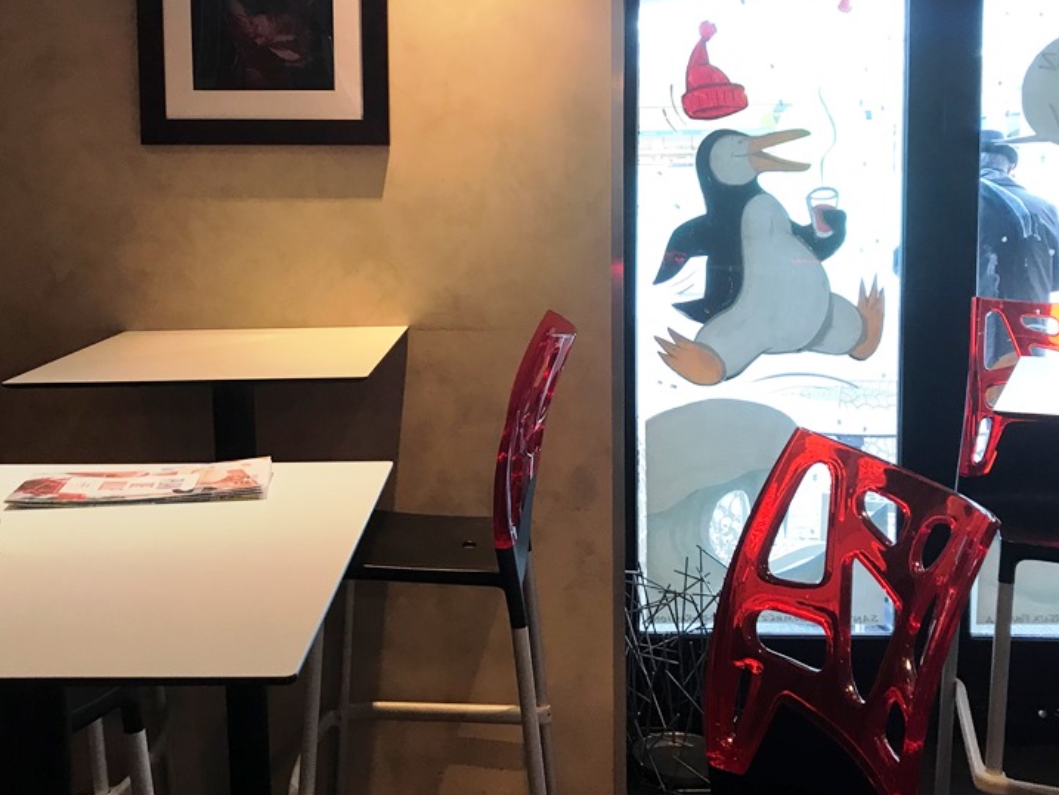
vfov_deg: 35.7
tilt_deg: -3.4
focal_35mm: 40
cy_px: 288
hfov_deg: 46.7
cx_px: 481
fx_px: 1224
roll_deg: +1.7
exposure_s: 1/17
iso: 32
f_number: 1.8
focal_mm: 3.99
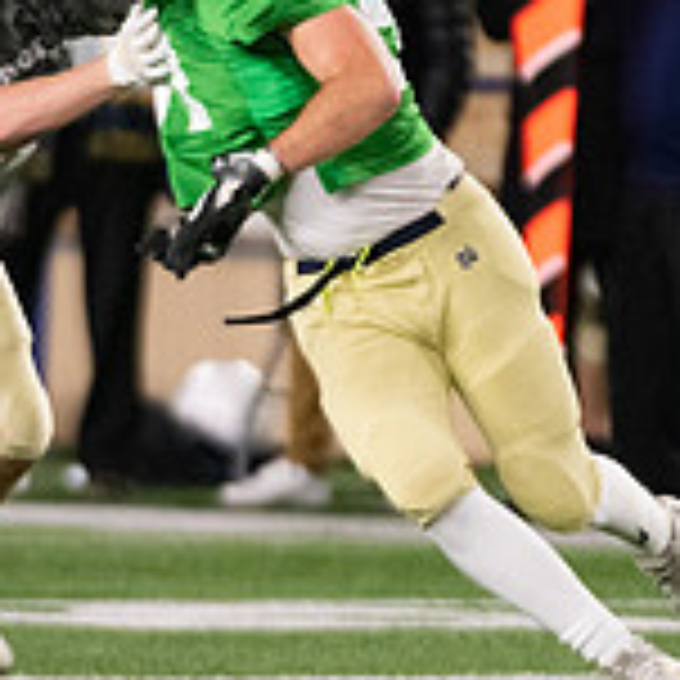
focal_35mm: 1309
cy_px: 178
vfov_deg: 1.3
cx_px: 351
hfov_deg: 1.3
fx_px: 29092
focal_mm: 400
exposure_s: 1/500
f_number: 4.5
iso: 5600
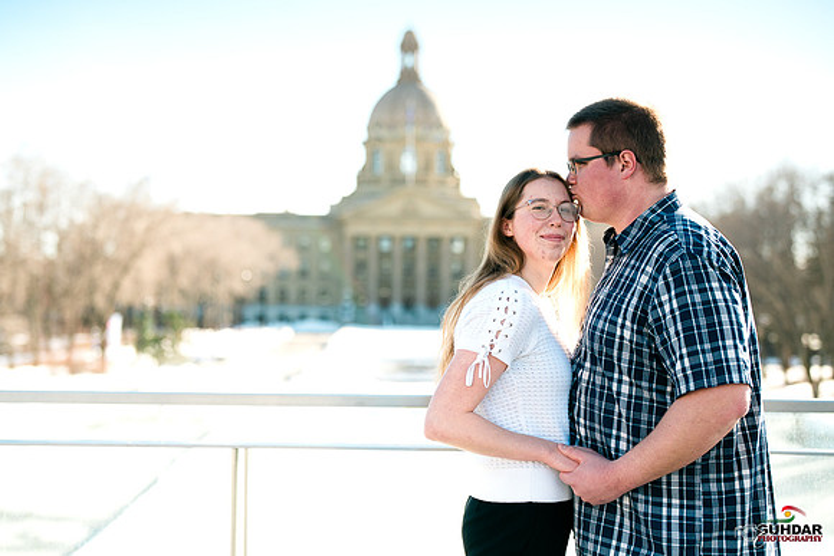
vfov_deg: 24.9
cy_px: 277
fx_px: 1260
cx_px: 396
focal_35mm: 54
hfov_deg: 36.6
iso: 400
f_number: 2
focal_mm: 50
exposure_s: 1/8000
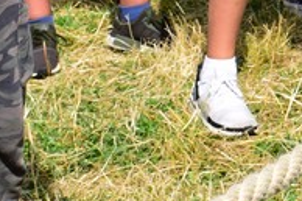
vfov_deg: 6.1
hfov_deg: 9.0
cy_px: -118
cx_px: 467
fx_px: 1861
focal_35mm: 222
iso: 400
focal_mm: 28
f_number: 9
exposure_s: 1/1000
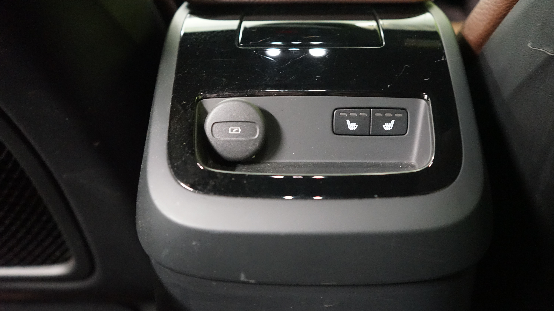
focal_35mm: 31
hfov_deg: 62.6
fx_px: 455
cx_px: 280
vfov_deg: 37.8
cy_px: 163
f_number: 3.5
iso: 6400
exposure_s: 1/8
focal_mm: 29
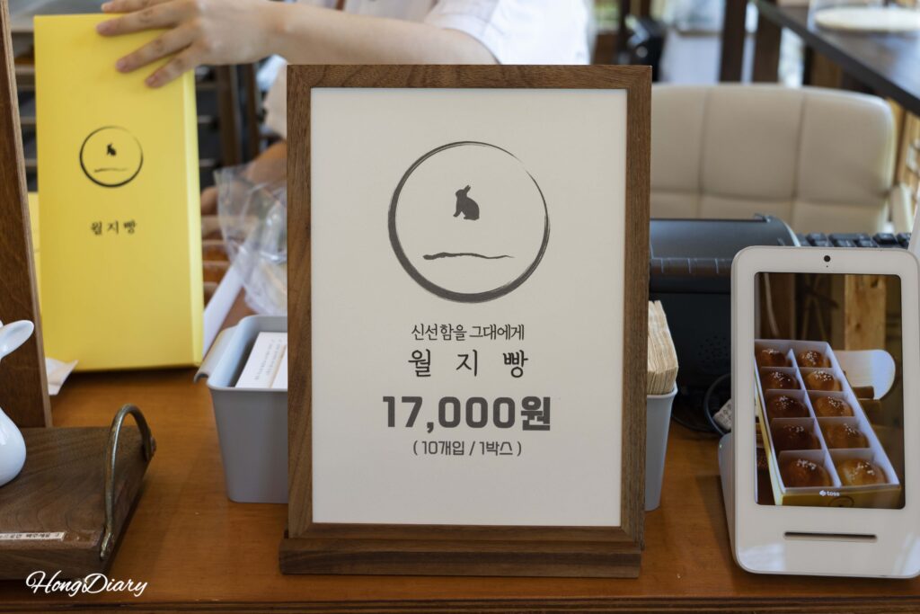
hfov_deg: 41.9
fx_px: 1201
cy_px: 307
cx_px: 460
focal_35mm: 47
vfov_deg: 28.7
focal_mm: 47
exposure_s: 1/160
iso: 500
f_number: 5.6
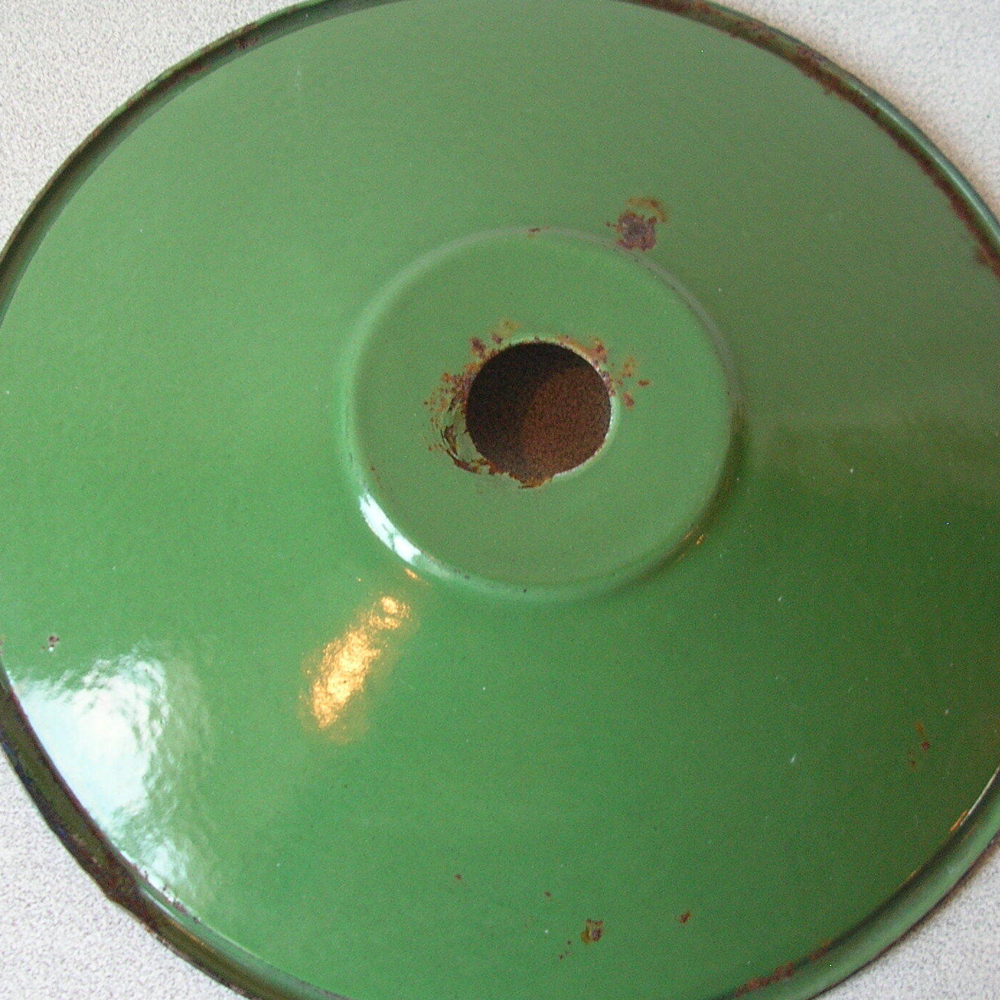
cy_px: 514
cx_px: 510
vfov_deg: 33.4
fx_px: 1667
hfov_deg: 33.4
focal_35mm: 51
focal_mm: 5.8
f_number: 2.8
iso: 74
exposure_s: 1/5.7
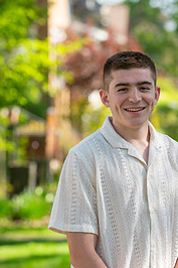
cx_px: 111
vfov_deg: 8.7
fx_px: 1760
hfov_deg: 5.8
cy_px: 187
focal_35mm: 237
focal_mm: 140
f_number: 4
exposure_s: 1/320
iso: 250
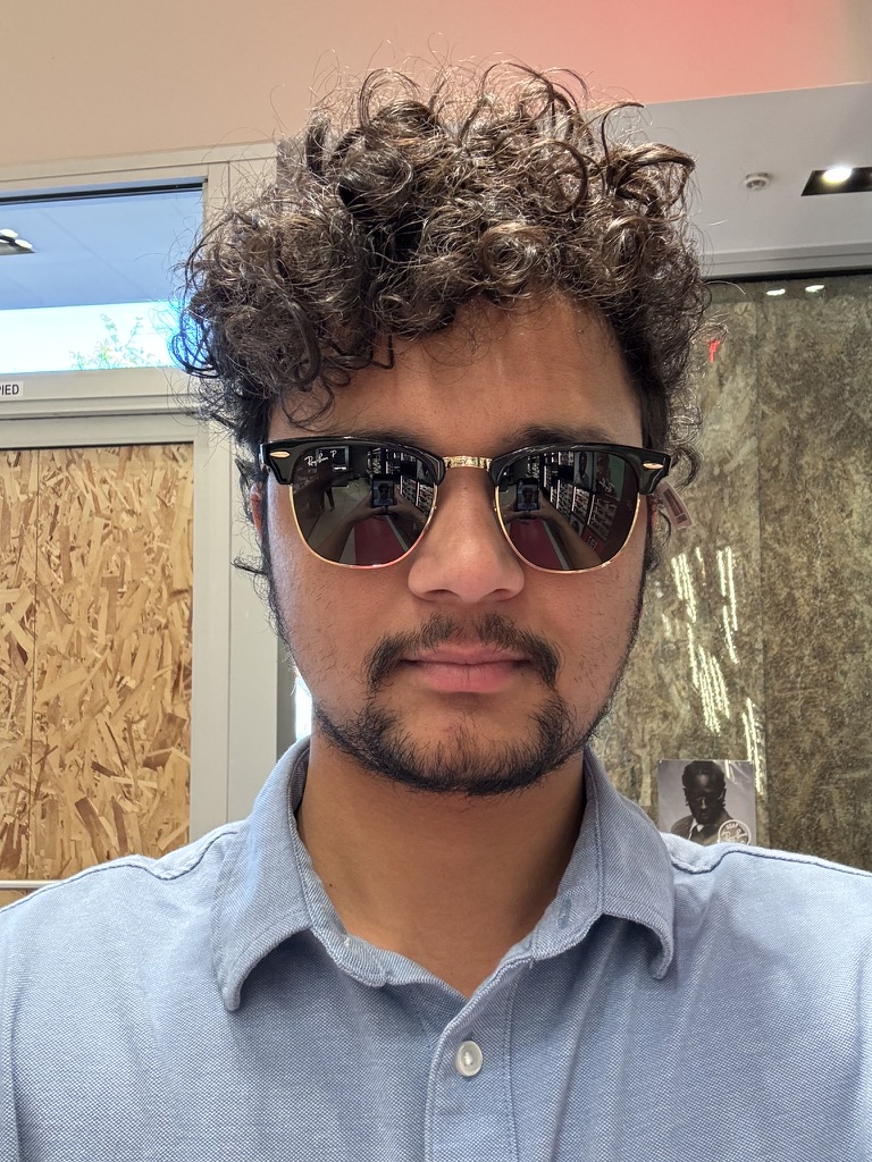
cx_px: 436
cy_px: 581
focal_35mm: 30
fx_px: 1008
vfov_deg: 60.0
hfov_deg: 46.8
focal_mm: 2.69
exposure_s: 1/60
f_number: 1.9
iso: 250
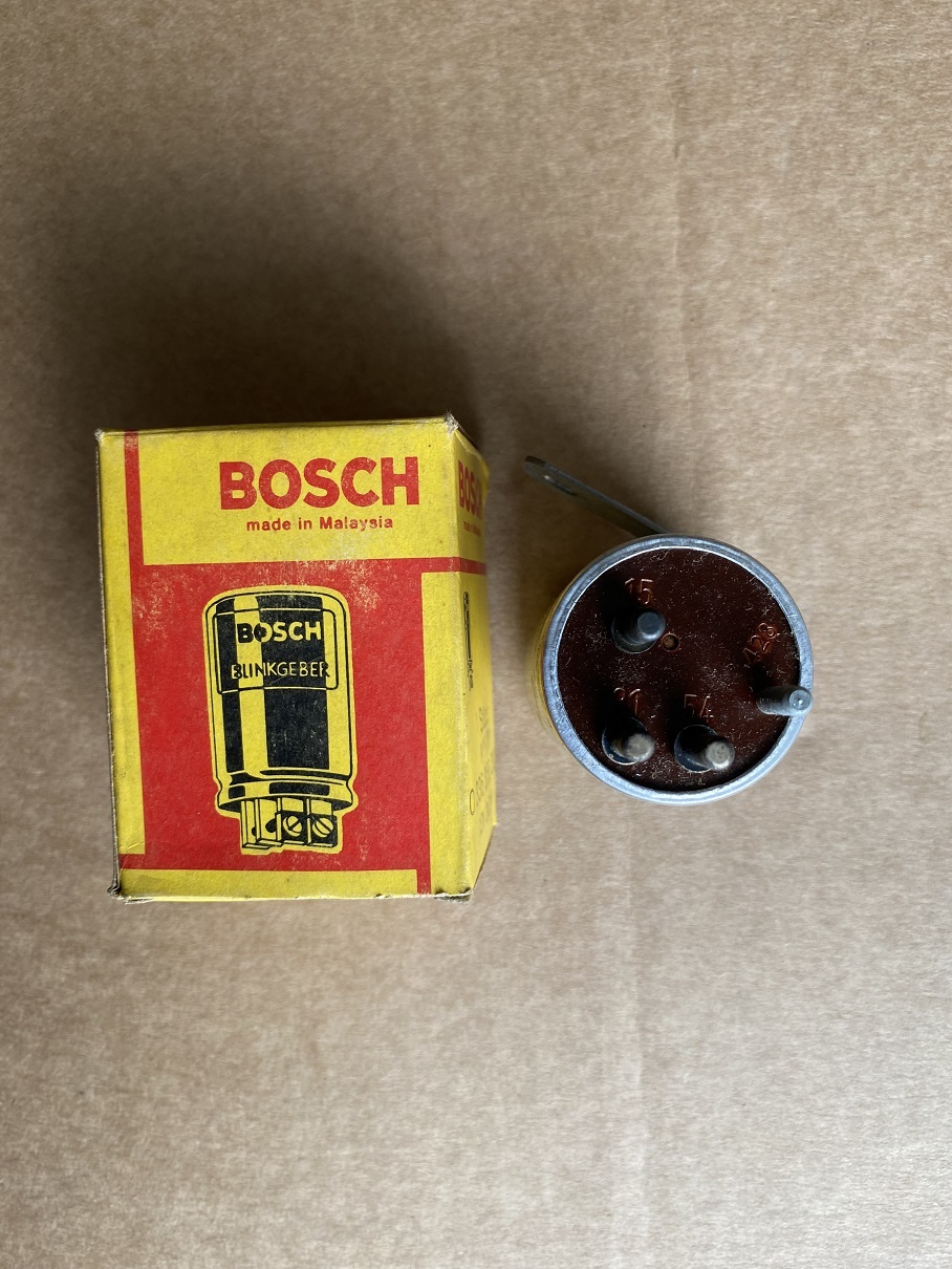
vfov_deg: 67.3
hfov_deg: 53.1
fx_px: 953
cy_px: 634
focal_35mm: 26
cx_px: 476
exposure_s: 1/121
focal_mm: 4.25
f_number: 1.8
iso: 50
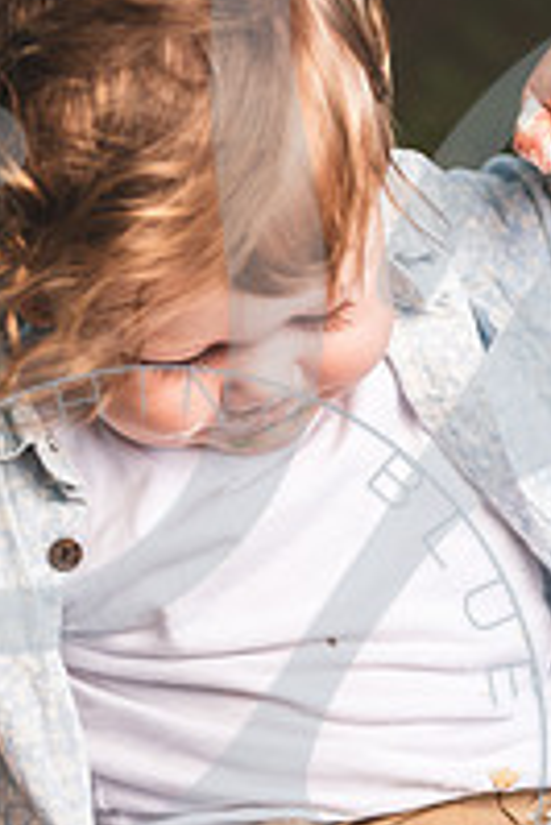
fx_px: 3208
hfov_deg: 9.8
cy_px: 435
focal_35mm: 140
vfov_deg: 14.6
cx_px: 348
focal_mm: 62
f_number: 2.8
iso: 100
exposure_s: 1/800
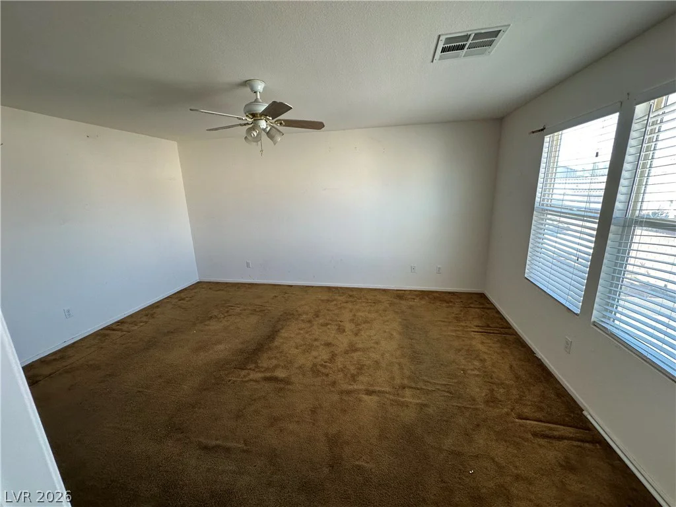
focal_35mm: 14
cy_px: 254
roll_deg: +2.1
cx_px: 338
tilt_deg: -13.5
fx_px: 273
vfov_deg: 85.7
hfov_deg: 102.1
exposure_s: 1/120
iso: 125
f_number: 2.2
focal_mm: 2.22
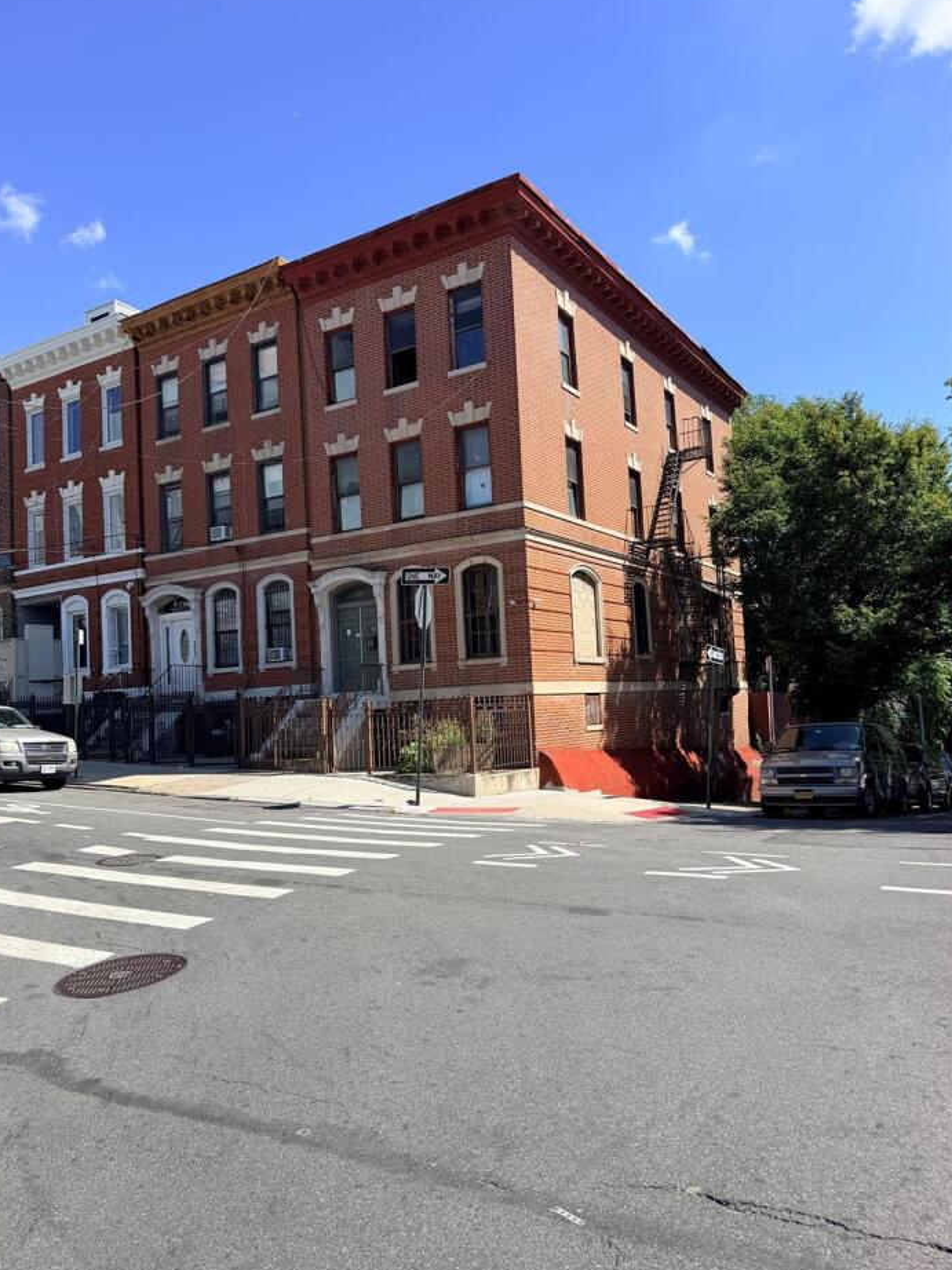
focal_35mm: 25
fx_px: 917
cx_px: 459
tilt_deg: +3.6
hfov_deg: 54.8
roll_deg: +1.8
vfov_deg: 69.4
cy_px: 641
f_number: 1.78
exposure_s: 1/3425
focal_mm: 6.76
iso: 80
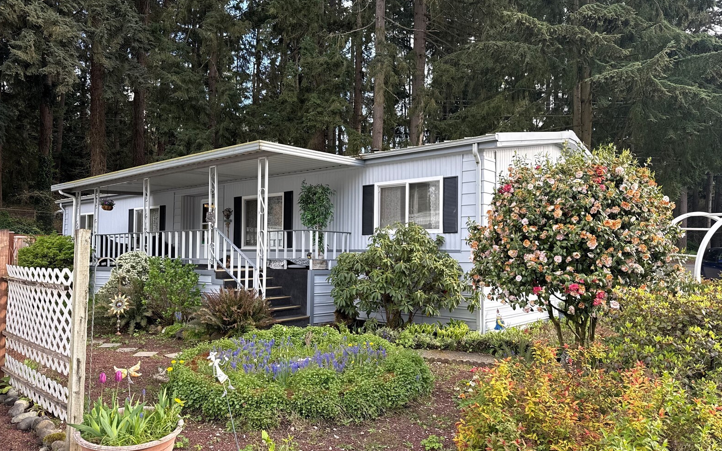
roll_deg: -0.8
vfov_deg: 47.5
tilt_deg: +2.3
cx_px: 366
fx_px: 511
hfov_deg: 70.4
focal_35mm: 26
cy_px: 241
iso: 80
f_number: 1.78
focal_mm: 6.76
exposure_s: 1/464
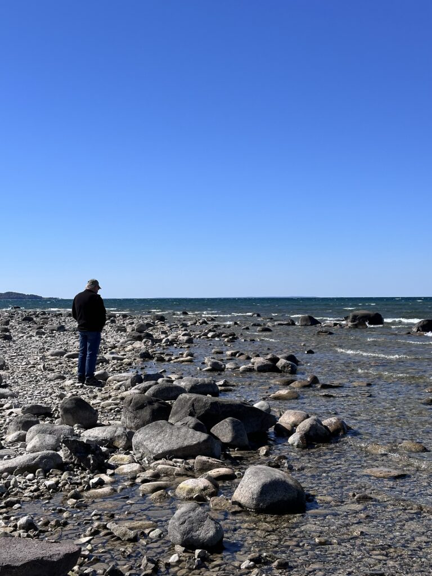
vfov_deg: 39.7
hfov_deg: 30.3
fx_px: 799
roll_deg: -0.2
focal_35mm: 48
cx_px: 216
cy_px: 288
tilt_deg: -1.6
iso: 64
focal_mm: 6.86
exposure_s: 1/5556
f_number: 1.78
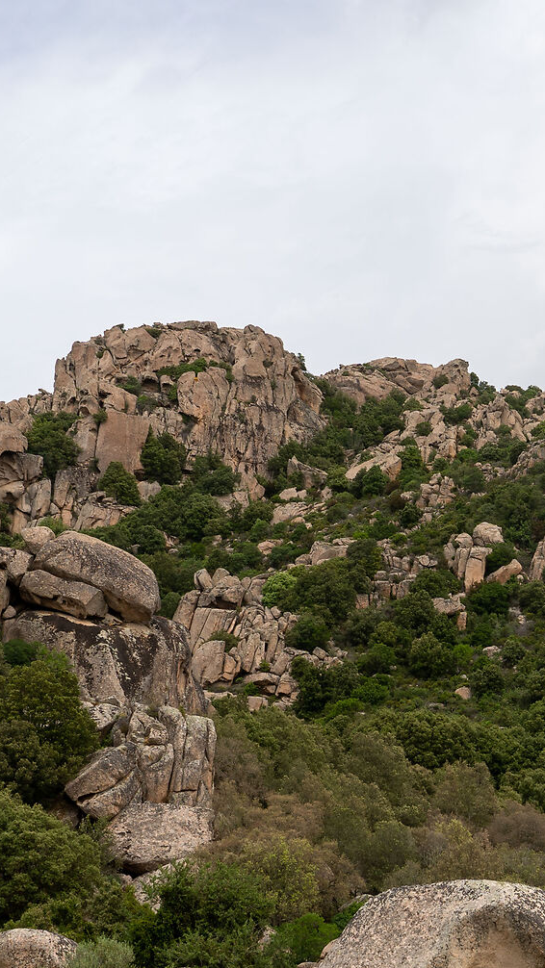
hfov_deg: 19.8
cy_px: 670
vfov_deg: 34.5
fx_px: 1541
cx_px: 458
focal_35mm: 60
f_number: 8
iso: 100
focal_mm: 24
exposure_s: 1/125
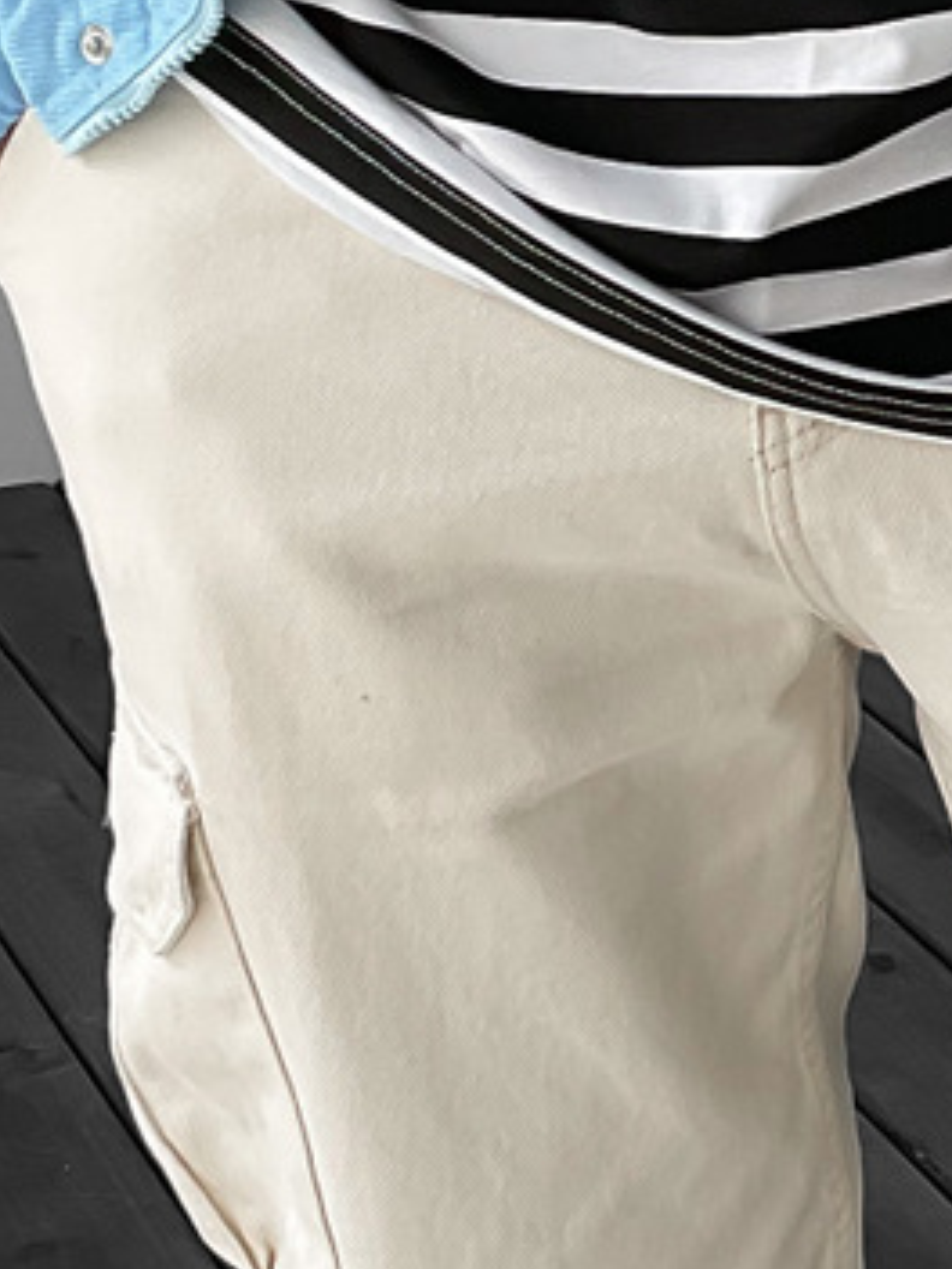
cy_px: 267
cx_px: 1031
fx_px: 4840
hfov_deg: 11.1
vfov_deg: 14.9
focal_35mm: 132
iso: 16
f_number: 1.8
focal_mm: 3
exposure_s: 1/320
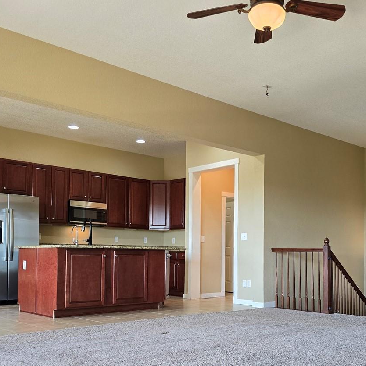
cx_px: 227
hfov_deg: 42.5
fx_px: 467
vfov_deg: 42.2
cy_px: 249
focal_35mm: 39
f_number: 1.7
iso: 125
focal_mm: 6.3
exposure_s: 1/120
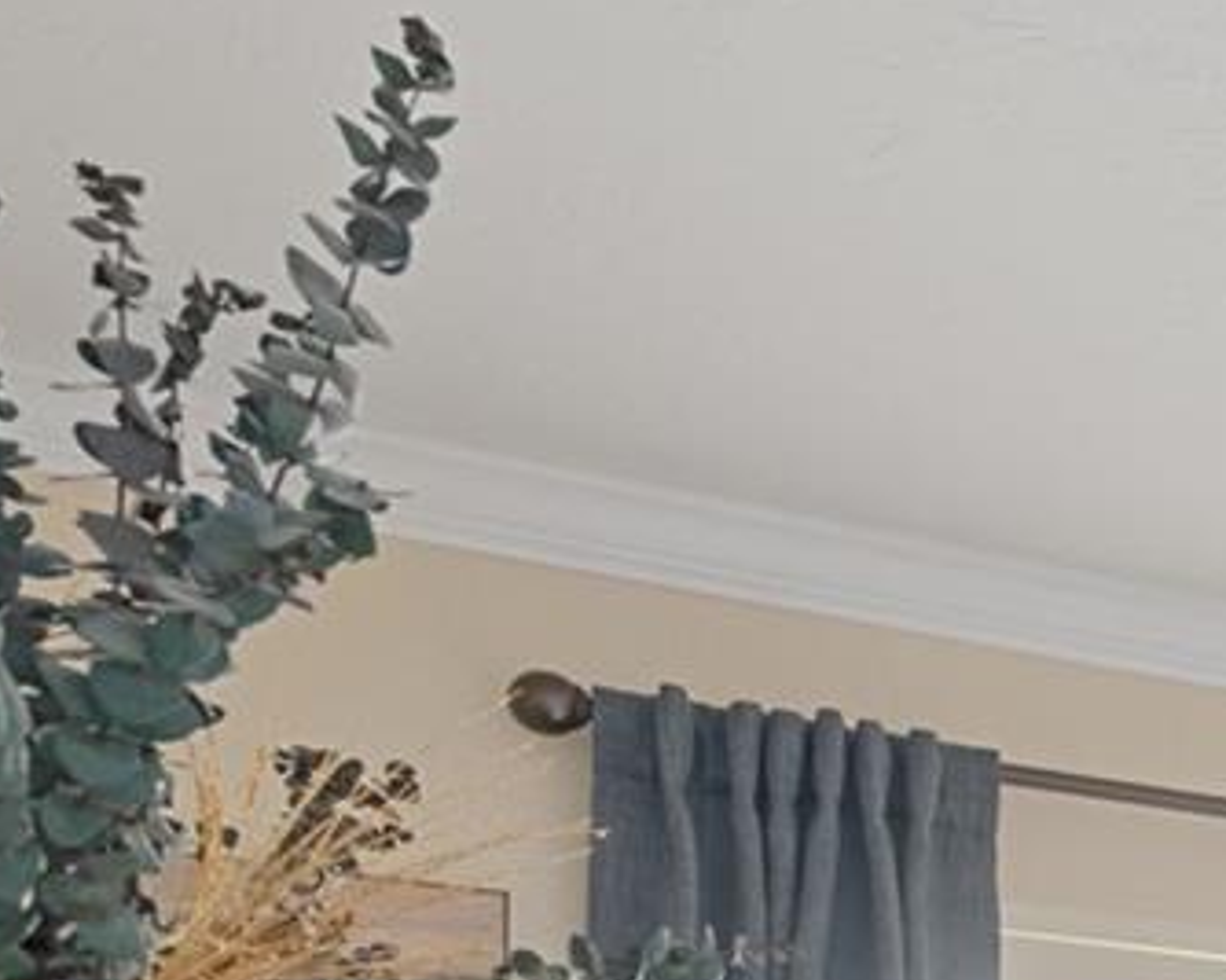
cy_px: 1527
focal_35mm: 74
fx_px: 2693
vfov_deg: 18.1
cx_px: 2544
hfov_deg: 17.3
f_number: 8
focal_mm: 11
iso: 250
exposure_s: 1/3
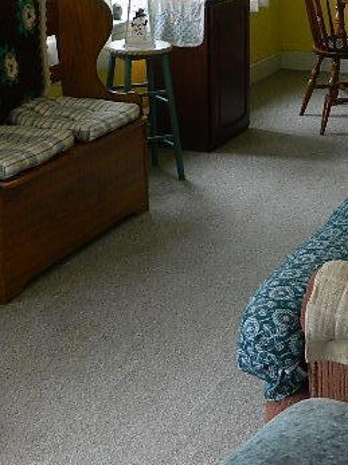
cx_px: 247
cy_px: 126
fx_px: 993
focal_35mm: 74
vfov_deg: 26.1
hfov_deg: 19.8
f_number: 3.1
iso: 110
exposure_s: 1/30
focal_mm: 4.5
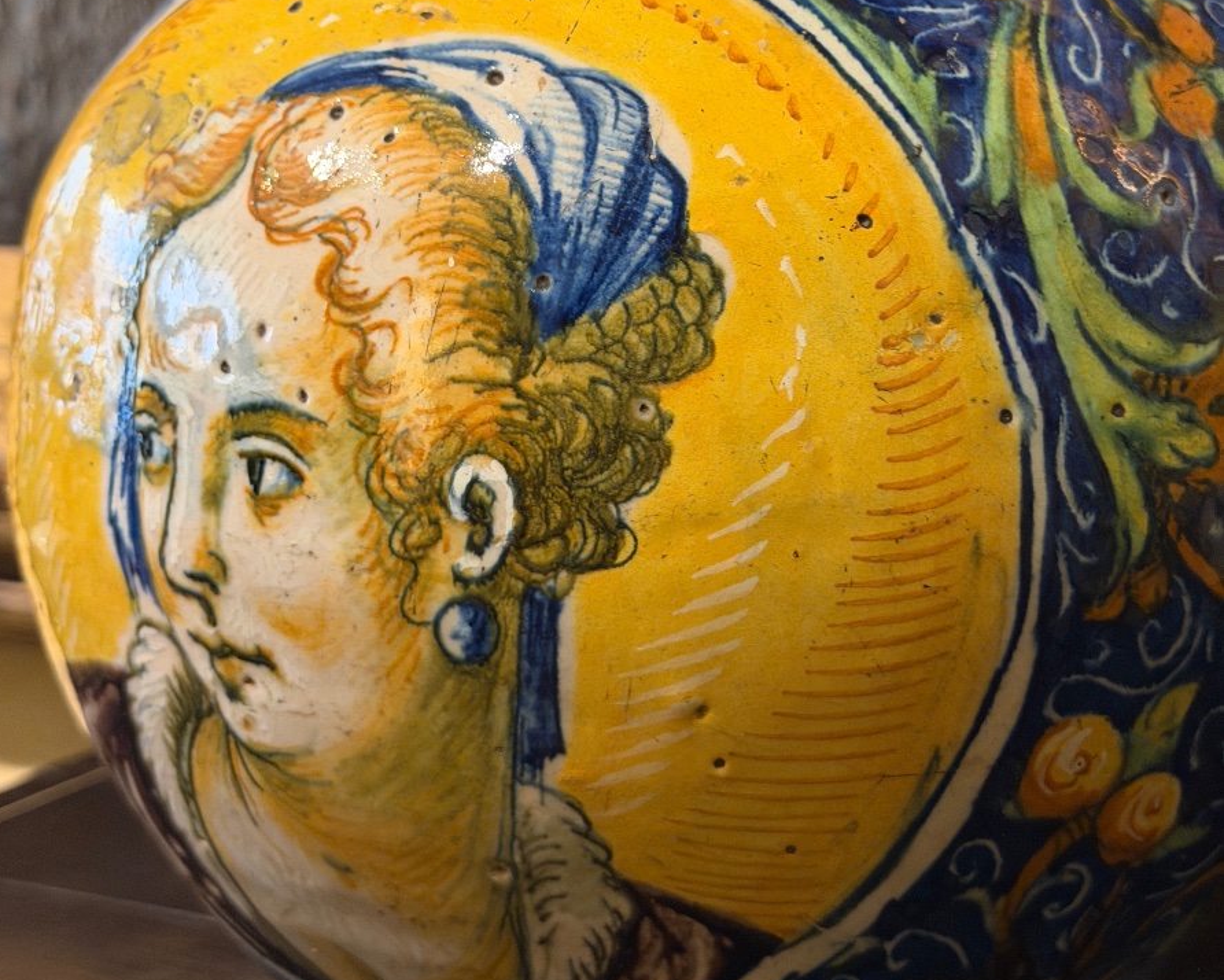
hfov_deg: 30.0
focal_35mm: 63
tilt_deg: -5.6
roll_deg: +0.5
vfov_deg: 24.2
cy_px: 386
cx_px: 608
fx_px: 2283
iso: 500
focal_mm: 6.76
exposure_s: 1/33
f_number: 1.78
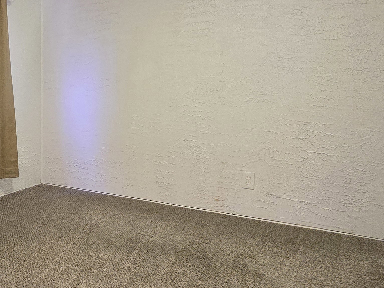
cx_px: 12
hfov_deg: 46.4
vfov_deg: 41.5
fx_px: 377
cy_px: 107
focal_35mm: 34
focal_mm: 2.2
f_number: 2.2
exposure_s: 1/40
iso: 1250
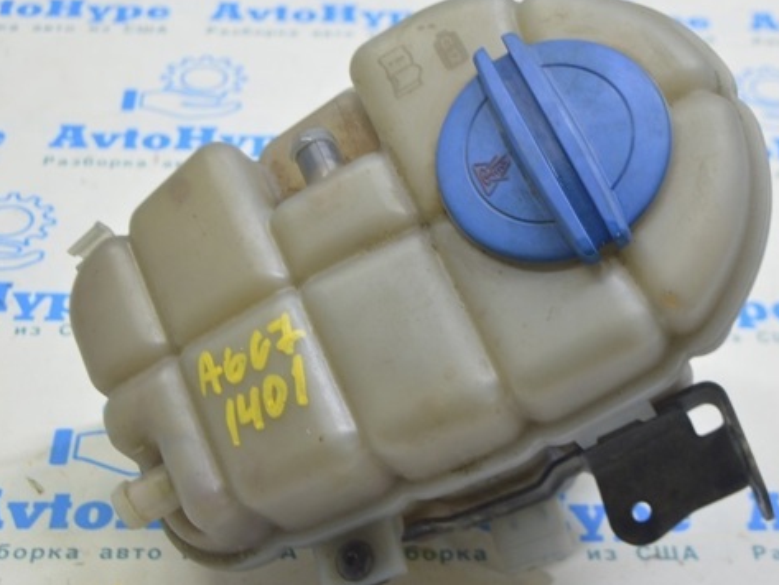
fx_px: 1666
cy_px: 289
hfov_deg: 26.3
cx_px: 438
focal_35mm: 74
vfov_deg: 19.9
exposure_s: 1/20
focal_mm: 38
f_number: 5.6
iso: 400
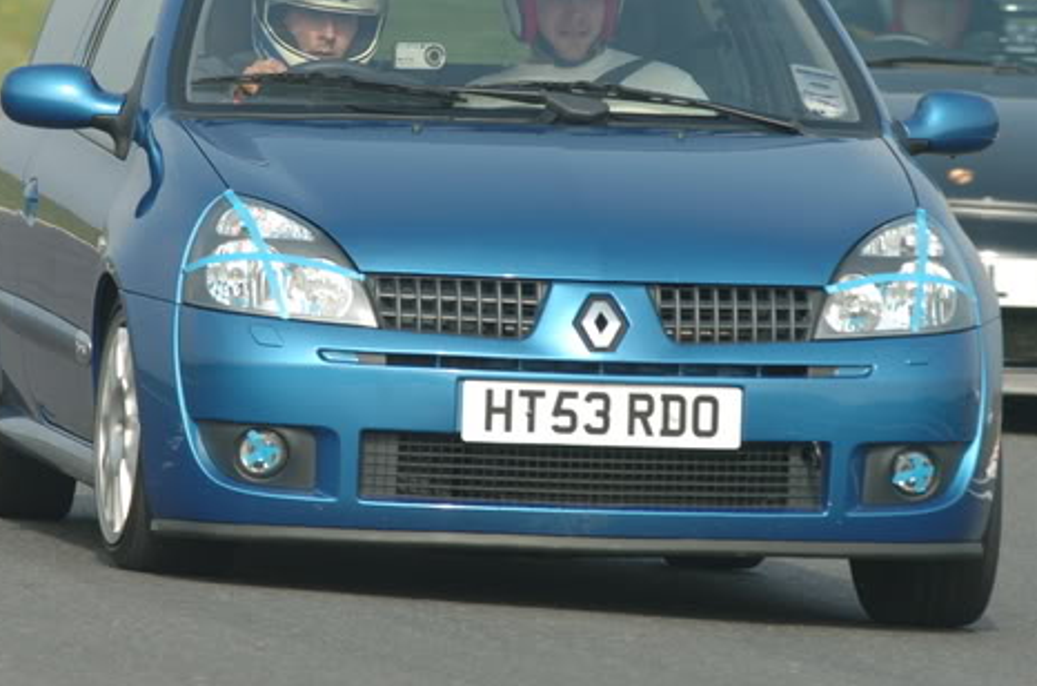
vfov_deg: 1.6
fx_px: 24878
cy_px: 254
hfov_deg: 2.4
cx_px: 447
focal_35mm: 866
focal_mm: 420
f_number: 7.6
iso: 200
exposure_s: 1/320
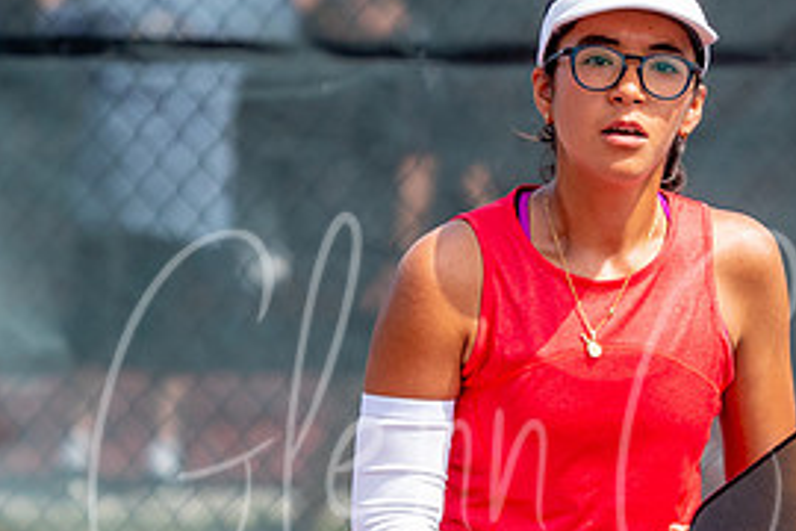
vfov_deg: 2.5
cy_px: 275
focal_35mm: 541
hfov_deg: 3.8
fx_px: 11961
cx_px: 775
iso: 200
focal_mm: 115
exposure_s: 1/1600
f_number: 3.2
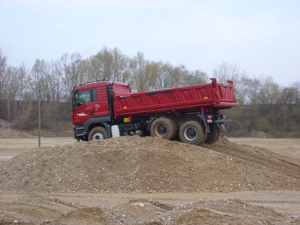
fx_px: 615
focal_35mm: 71
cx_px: 150
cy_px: 112
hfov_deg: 27.4
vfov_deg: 20.7
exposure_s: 1/384
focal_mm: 11.89
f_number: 4
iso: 50
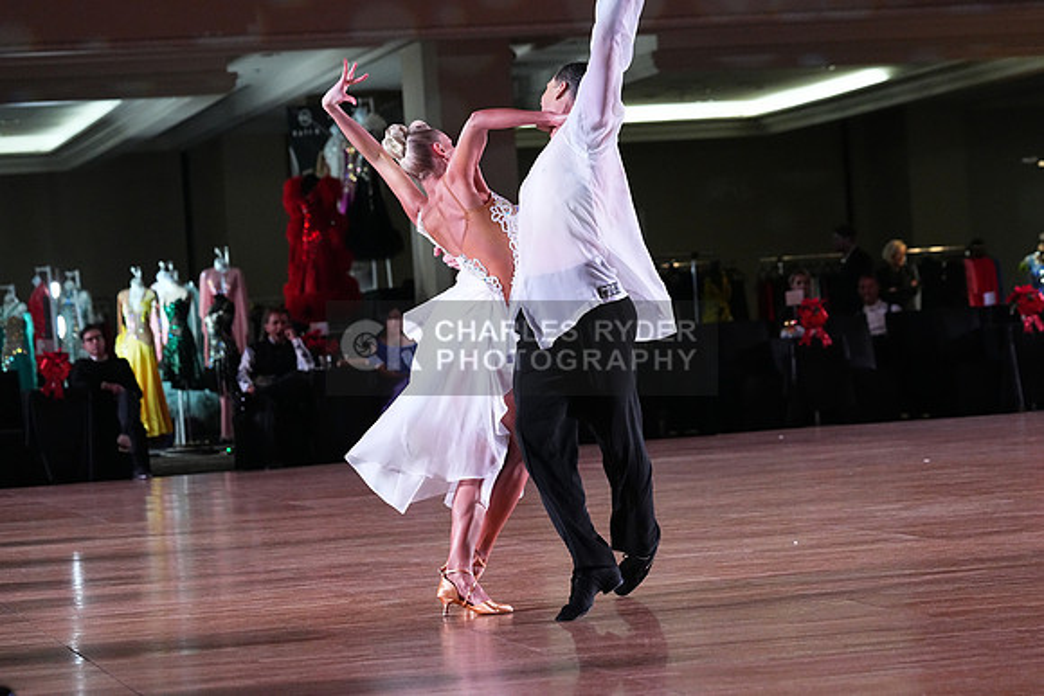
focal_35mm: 119
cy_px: 348
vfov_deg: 11.5
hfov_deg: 17.2
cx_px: 522
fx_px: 3452
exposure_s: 1/400
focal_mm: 119
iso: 8000
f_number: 5.6
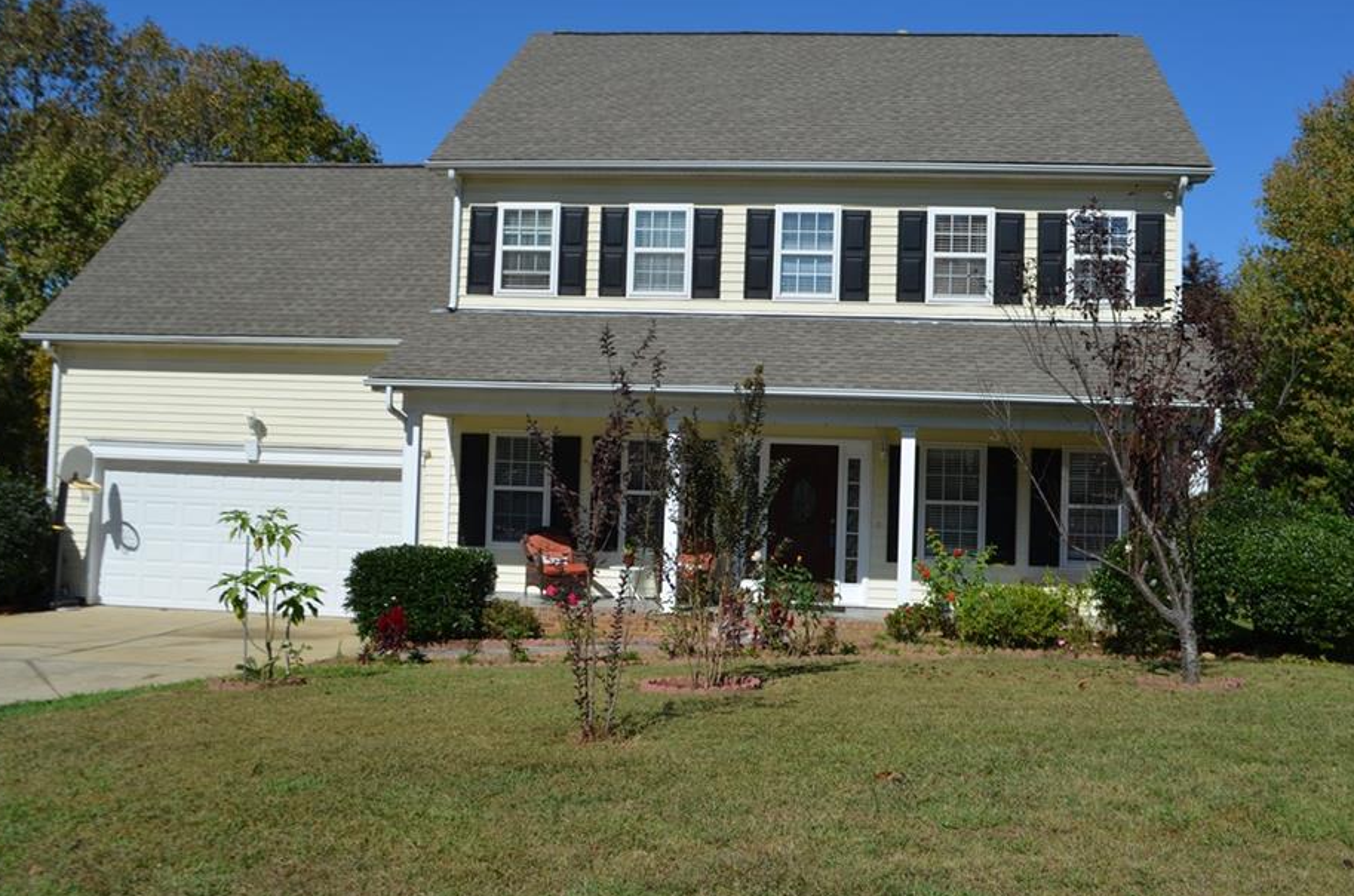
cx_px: 669
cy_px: 444
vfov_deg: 35.8
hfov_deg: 52.0
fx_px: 1388
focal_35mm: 37
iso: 100
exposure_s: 1/320
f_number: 9
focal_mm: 22
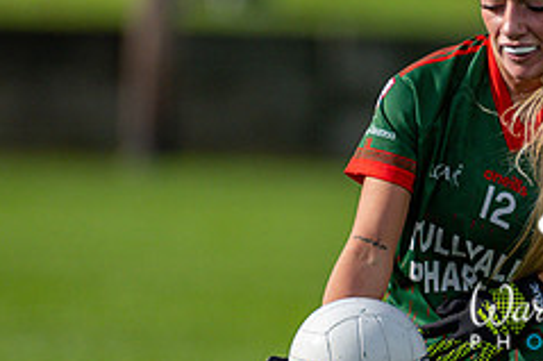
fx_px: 16474
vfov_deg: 1.3
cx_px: 618
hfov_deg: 1.9
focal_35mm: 1093
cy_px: 270
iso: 500
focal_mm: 300
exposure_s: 1/5000
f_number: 2.8
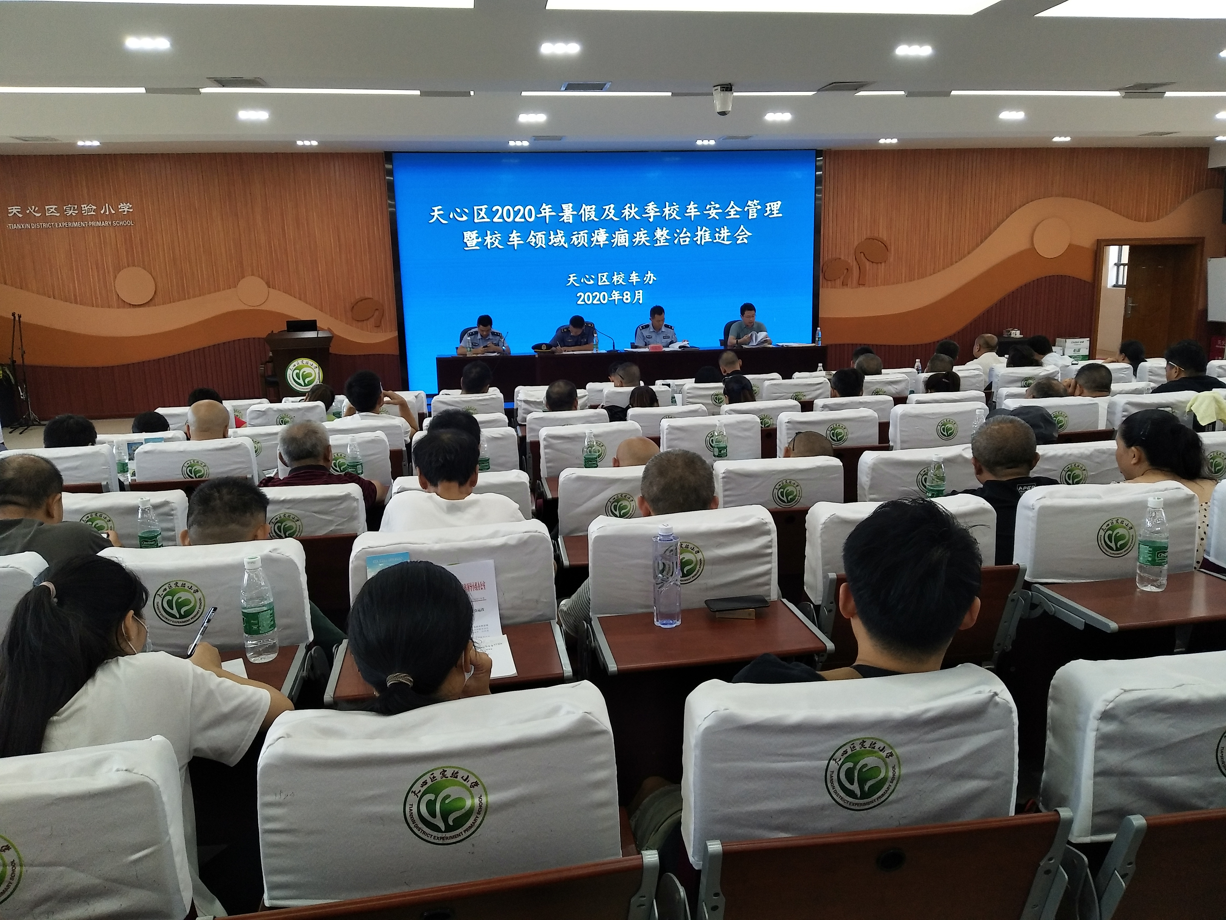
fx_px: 921
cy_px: 460
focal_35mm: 26
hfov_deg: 67.3
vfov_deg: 53.1
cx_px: 613
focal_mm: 3.88
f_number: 2
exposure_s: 1/50
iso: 125
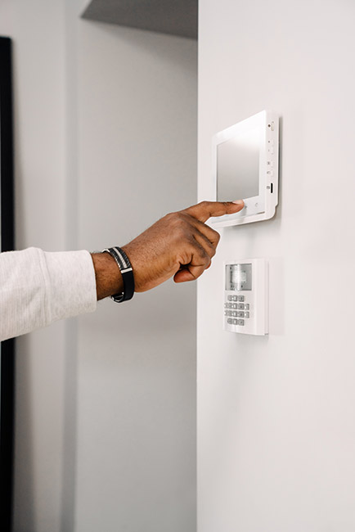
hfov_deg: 23.0
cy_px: 266
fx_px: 872
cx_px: 178
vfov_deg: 33.9
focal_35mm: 59
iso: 1000
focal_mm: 59
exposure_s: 1/160
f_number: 4.5
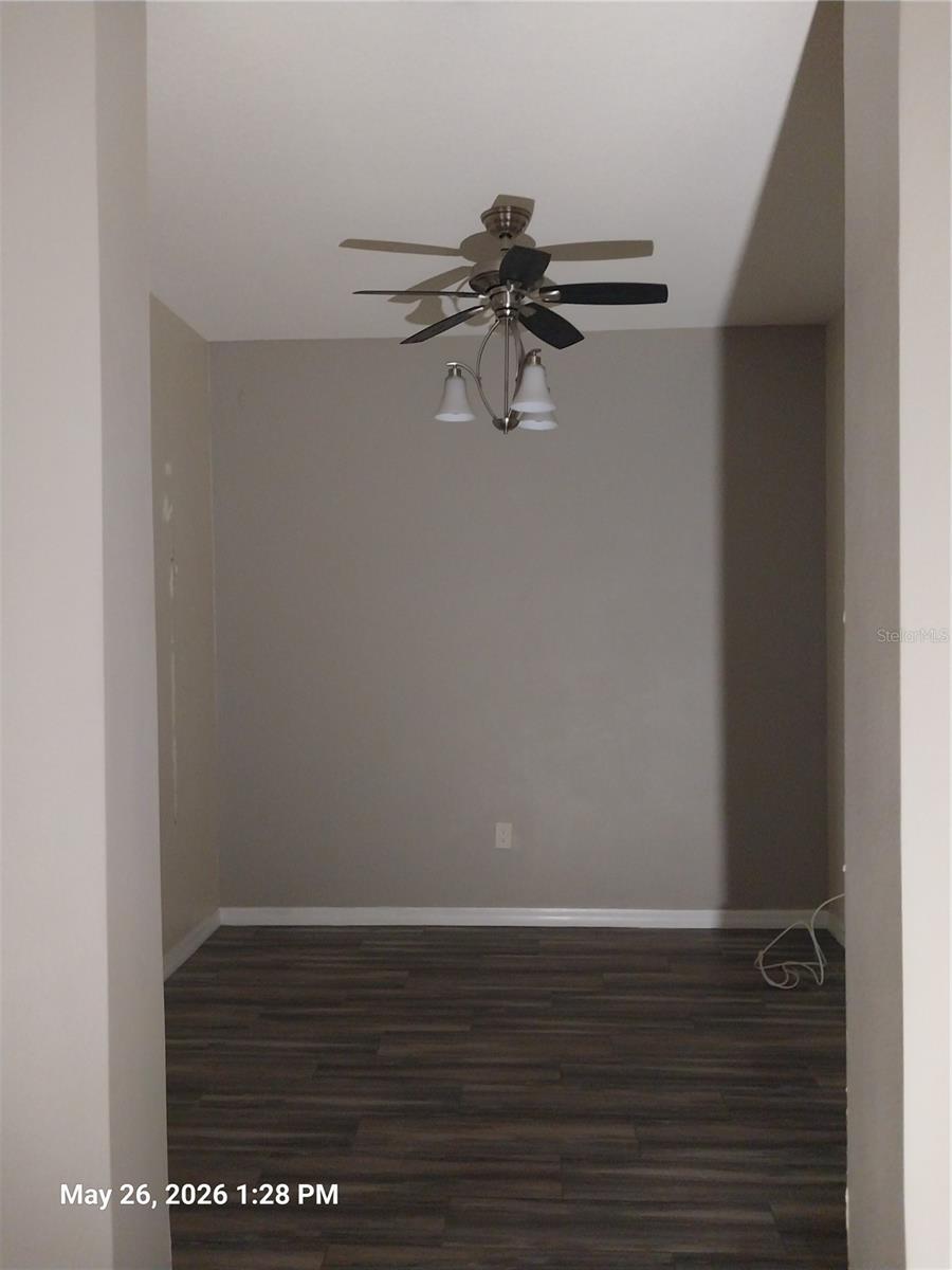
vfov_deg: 67.3
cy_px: 635
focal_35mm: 26
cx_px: 476
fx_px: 953
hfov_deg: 53.1
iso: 640
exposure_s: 1/24
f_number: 1.8
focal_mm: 4
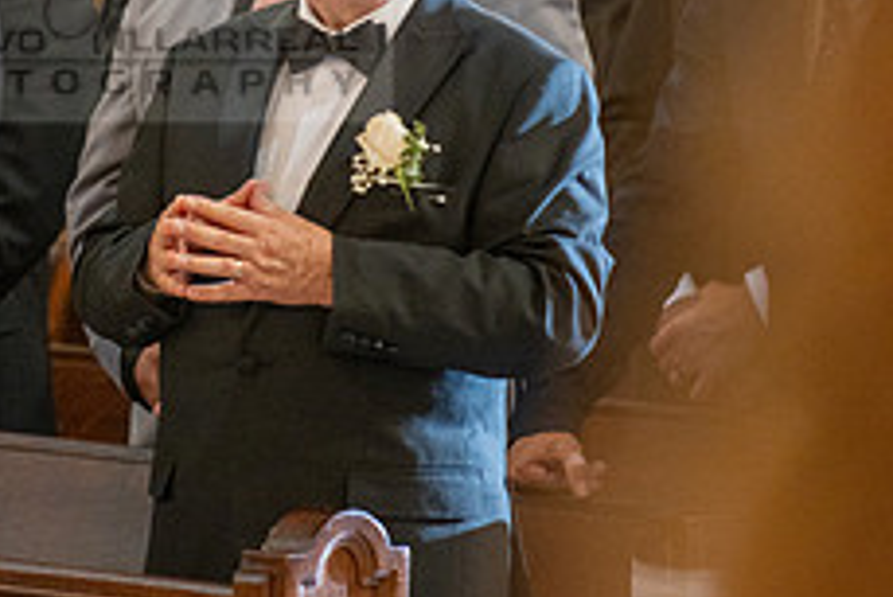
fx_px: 12584
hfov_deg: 4.1
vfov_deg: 2.7
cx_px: 62
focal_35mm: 507
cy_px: 29
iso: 1000
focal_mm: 200
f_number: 2.8
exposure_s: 1/100
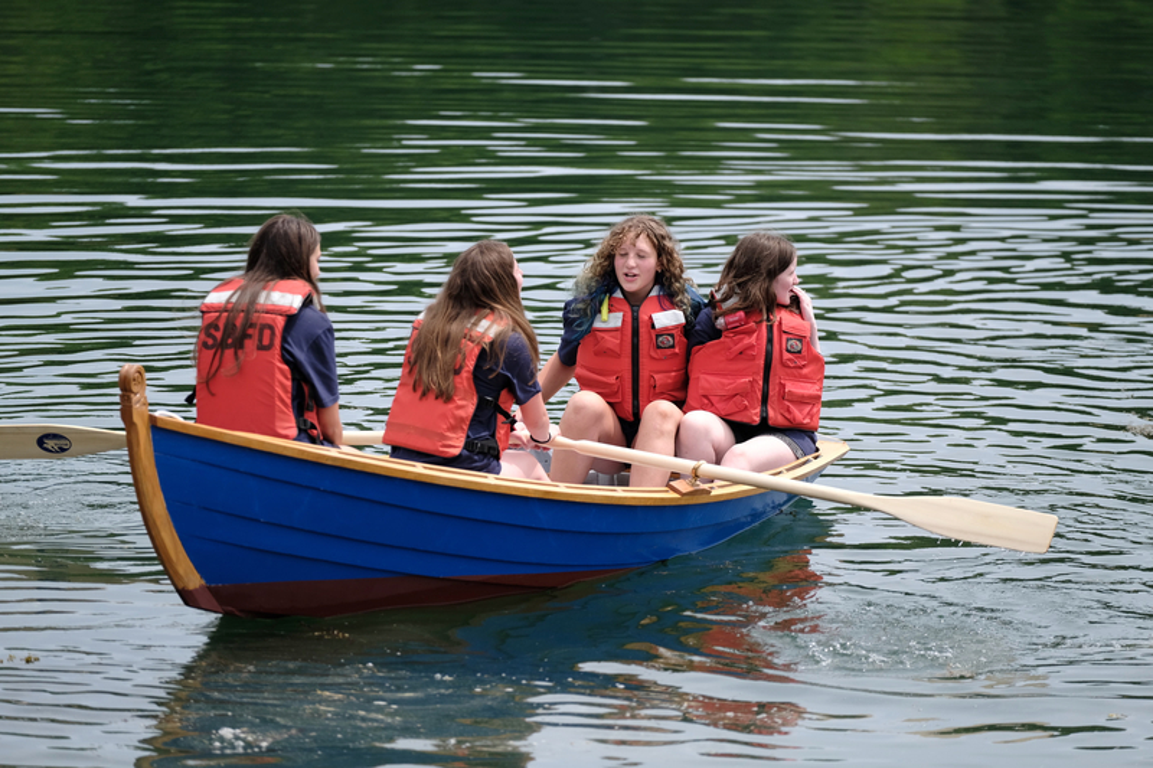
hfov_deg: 9.8
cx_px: 576
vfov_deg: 6.5
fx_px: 6724
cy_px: 384
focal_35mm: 210
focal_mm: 140
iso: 160
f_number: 2.8
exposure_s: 1/1250
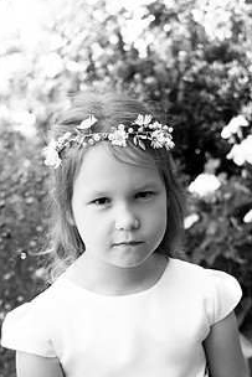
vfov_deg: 28.1
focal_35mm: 71
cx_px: 153
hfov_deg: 19.2
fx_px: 745
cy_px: 270
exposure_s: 1/640
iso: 640
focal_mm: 48
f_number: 4.2
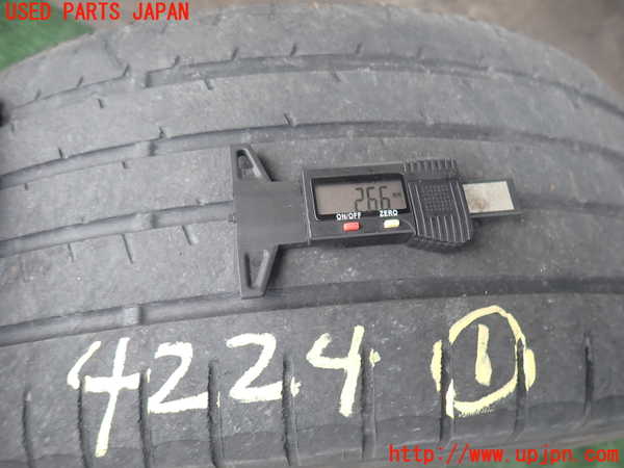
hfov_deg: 69.4
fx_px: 451
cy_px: 234
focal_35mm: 25
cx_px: 312
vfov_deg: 54.9
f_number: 2
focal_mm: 4.5
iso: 100
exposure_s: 1/160
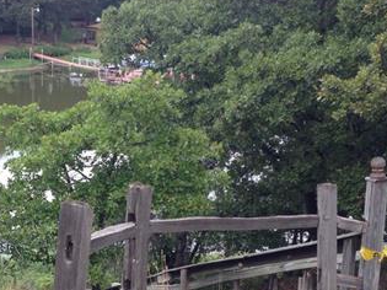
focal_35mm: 67
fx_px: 749
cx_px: 42
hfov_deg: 27.9
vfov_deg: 21.4
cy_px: 259
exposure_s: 1/430
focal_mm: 4.13
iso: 50
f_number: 2.4
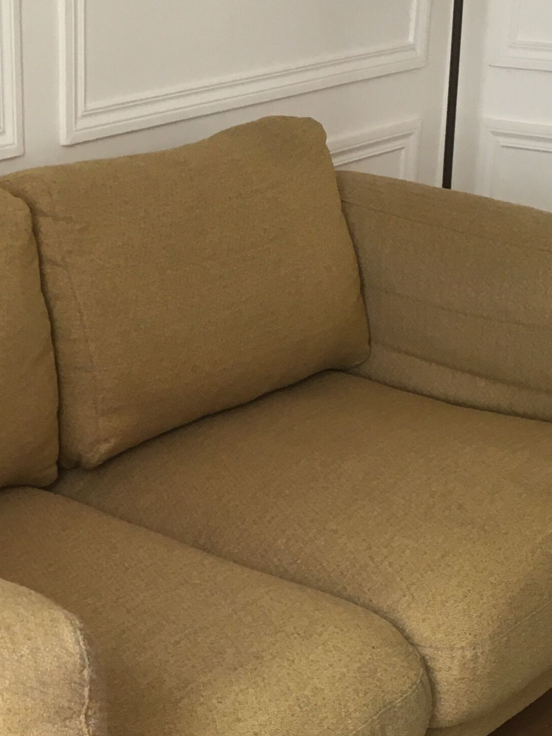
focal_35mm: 80
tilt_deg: -25.8
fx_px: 1701
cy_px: 586
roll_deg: +1.2
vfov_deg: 24.1
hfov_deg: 18.2
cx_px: 87
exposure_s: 1/33
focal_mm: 4.15
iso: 64
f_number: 2.2
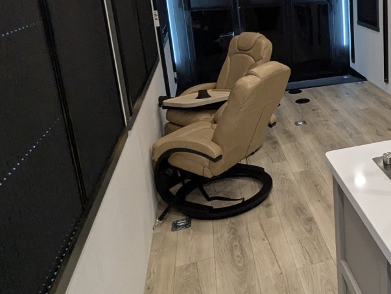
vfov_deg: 37.7
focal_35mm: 37
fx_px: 419
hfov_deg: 43.3
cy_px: 70
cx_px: 387
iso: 316
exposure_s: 1/61.8
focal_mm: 2.35
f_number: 2.2
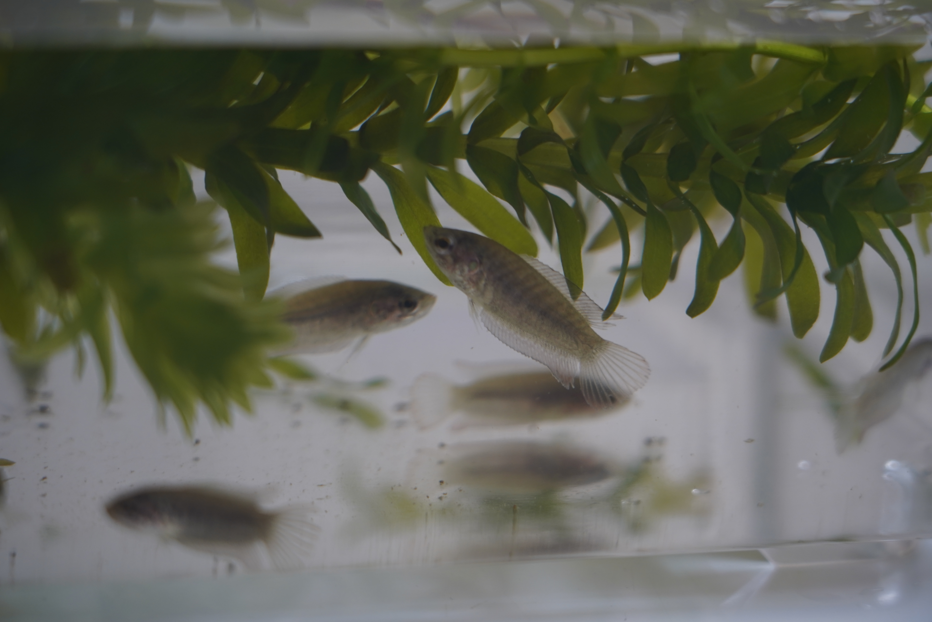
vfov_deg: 13.0
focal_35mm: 105
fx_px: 2718
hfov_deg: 19.5
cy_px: 311
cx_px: 466
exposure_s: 1/125
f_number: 5
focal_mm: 105
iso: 640
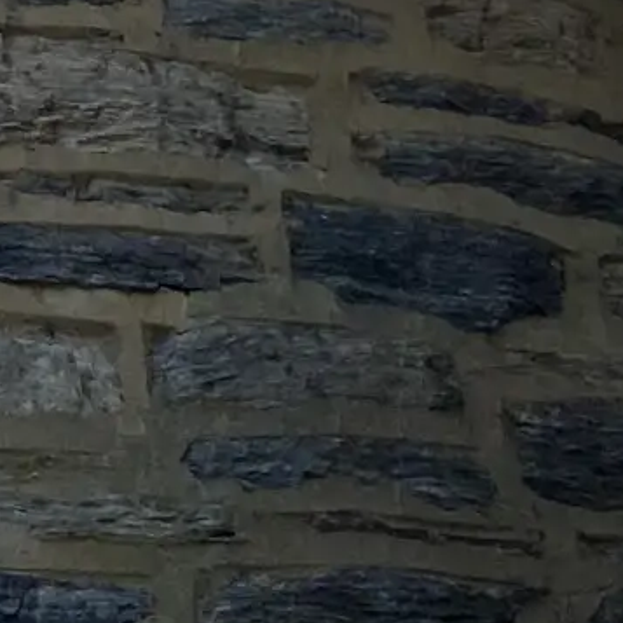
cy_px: 300
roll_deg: -2.8
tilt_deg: +20.6
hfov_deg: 9.9
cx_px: -551
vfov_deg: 10.6
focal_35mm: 165
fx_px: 3360
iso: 32
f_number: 1.8
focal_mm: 4.25
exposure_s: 1/934
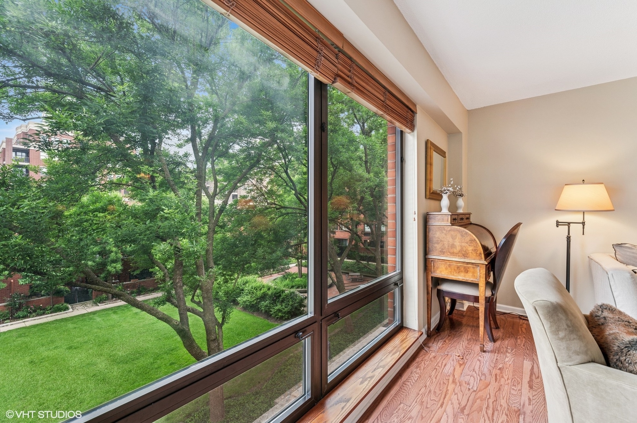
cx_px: 318
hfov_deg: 98.6
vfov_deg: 75.4
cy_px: 212
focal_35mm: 16
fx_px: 274
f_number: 9.5
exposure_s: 1/8
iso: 200
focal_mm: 15.5
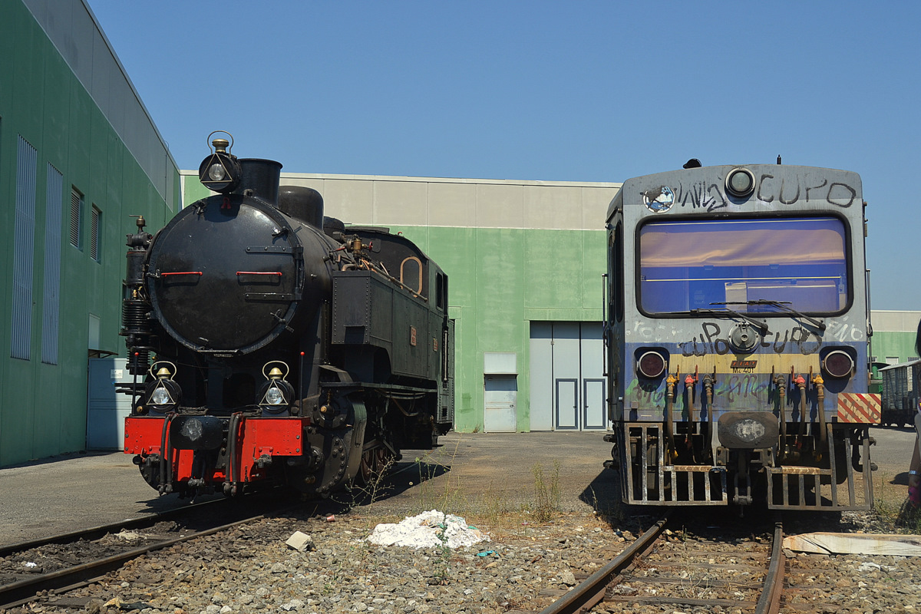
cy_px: 307
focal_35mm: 39
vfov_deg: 34.2
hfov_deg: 49.6
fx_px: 998
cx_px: 460
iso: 100
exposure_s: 1/320
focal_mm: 26
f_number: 9
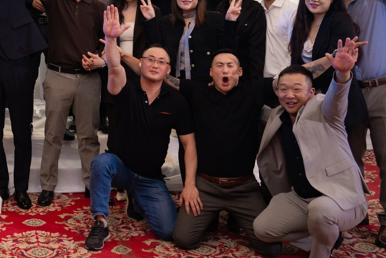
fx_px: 740
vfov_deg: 19.1
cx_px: -37
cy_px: -9
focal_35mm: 69
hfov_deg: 26.9
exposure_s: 1/200
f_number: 2.8
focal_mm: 28
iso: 640
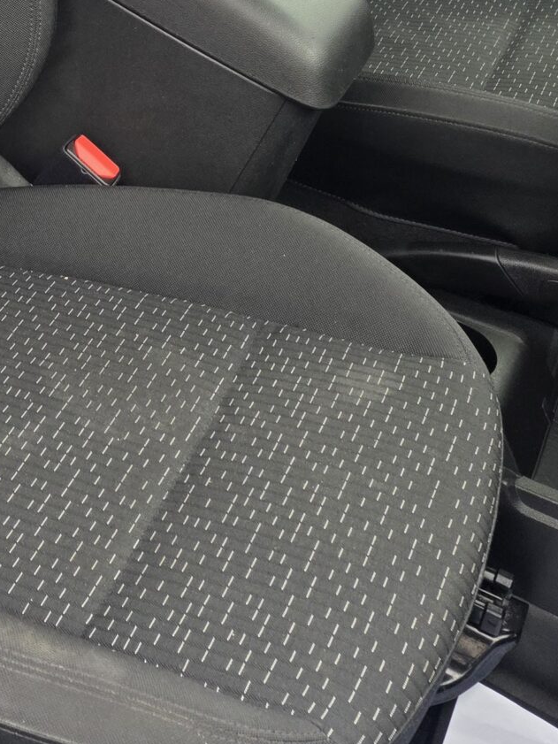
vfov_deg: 25.8
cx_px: 5
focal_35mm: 70
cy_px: -58
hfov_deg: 20.4
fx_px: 1504
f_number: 1.7
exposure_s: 1/180
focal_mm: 6.25
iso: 80
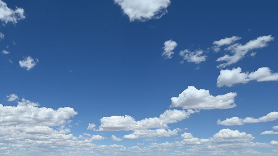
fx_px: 221
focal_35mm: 30
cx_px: 53
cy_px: 154
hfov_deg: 59.0
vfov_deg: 35.5
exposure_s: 1/125
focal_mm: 14
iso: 100
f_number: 16
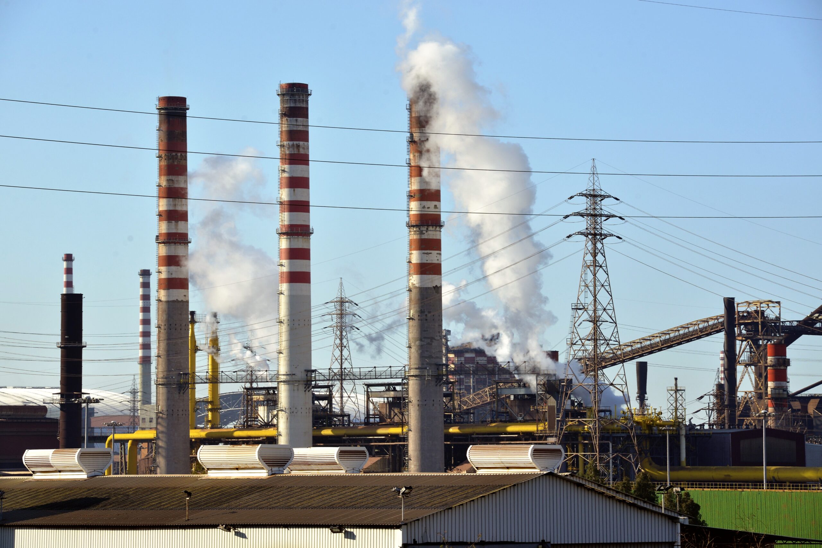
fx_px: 3653
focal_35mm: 160
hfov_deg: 12.8
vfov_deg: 8.6
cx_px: 411
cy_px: 274
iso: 400
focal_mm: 160
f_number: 10
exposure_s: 1/640
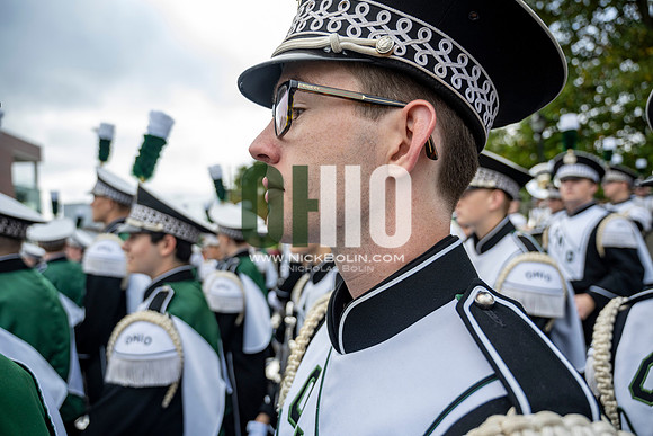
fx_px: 435
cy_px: 218
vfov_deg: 53.2
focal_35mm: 24
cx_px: 326
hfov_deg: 73.7
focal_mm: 24
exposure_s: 1/800
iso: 400
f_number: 4
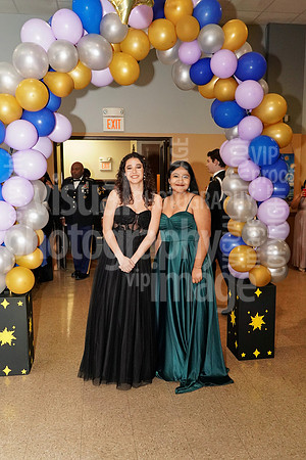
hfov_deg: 38.4
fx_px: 440
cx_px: 153
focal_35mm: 34
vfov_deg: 55.1
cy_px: 230
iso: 3200
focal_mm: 23
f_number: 7.1
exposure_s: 1/80
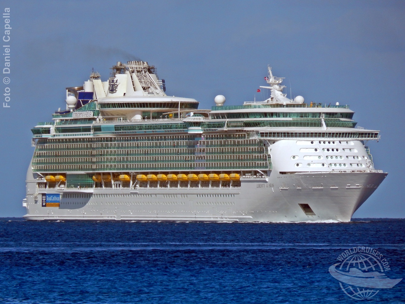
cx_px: 202
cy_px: 152
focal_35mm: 498
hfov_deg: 4.0
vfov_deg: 3.0
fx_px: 5826
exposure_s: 1/400
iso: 125
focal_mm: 88.6
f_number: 11.5
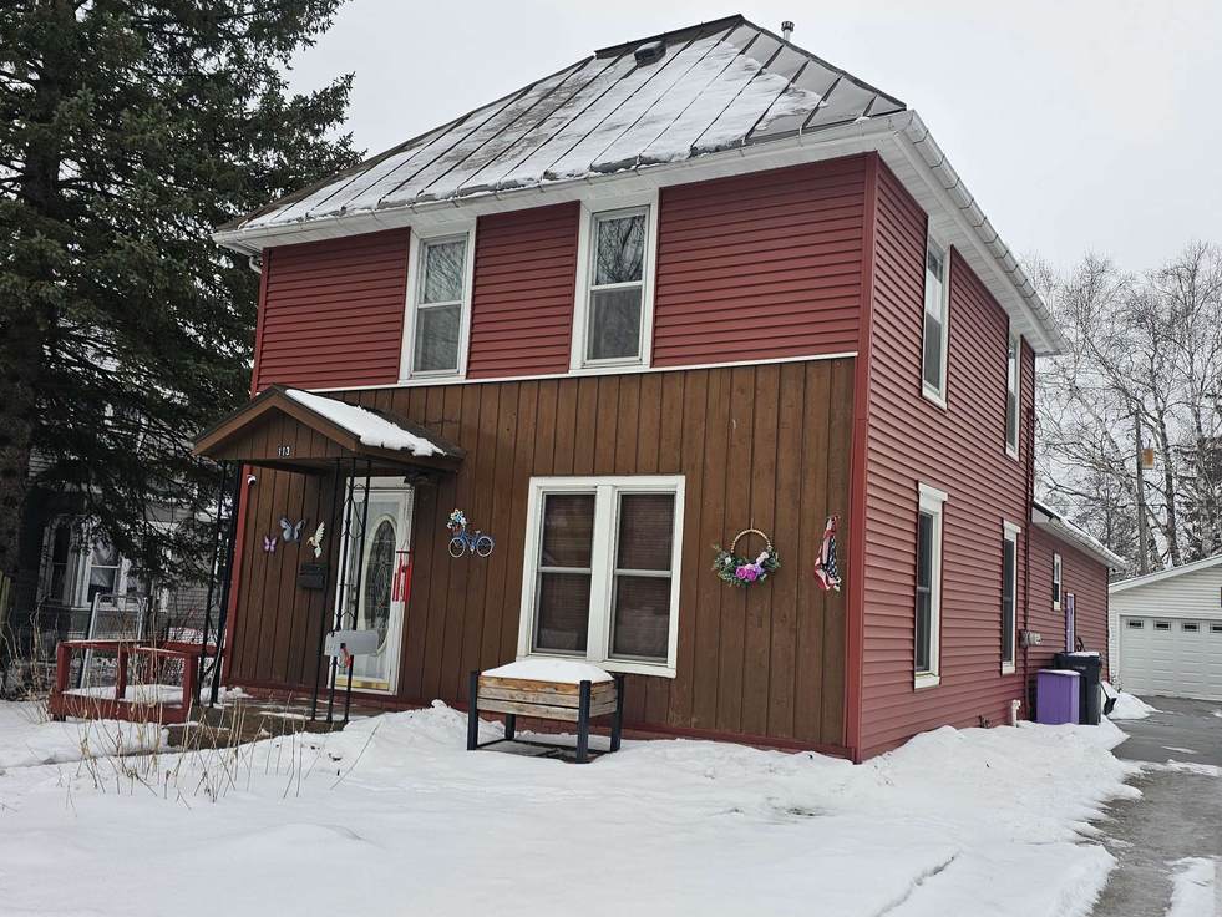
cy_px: 468
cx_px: 675
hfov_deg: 59.8
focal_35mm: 30
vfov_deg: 46.8
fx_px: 1059
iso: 10
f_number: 1.7
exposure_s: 1/126
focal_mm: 6.3
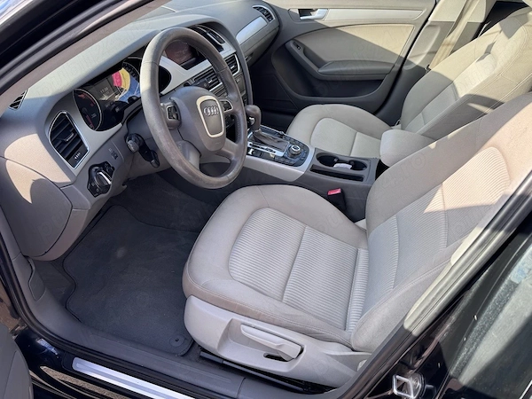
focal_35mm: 24
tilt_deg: -38.2
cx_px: 266
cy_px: 200
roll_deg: -1.6
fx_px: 369
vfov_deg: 56.8
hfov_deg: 71.6
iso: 80
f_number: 1.78
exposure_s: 1/350
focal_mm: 6.76
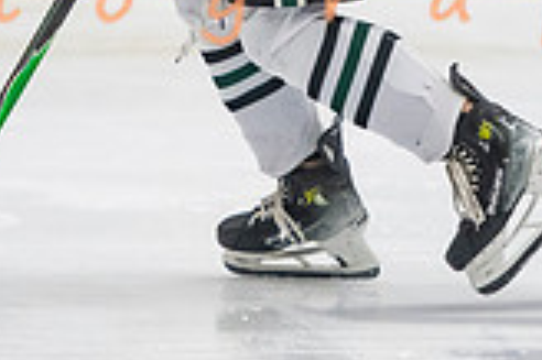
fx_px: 10889
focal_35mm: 724
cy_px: -183
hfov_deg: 2.9
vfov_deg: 1.9
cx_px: 220
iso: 2000
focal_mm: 160
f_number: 3.2
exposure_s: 1/640
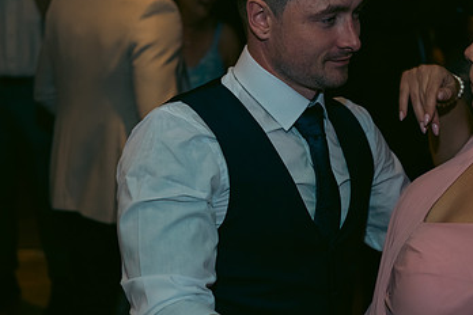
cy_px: 134
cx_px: 318
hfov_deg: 25.2
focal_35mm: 80
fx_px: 1051
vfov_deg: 17.1
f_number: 3.5
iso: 640
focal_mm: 48
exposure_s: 1/160
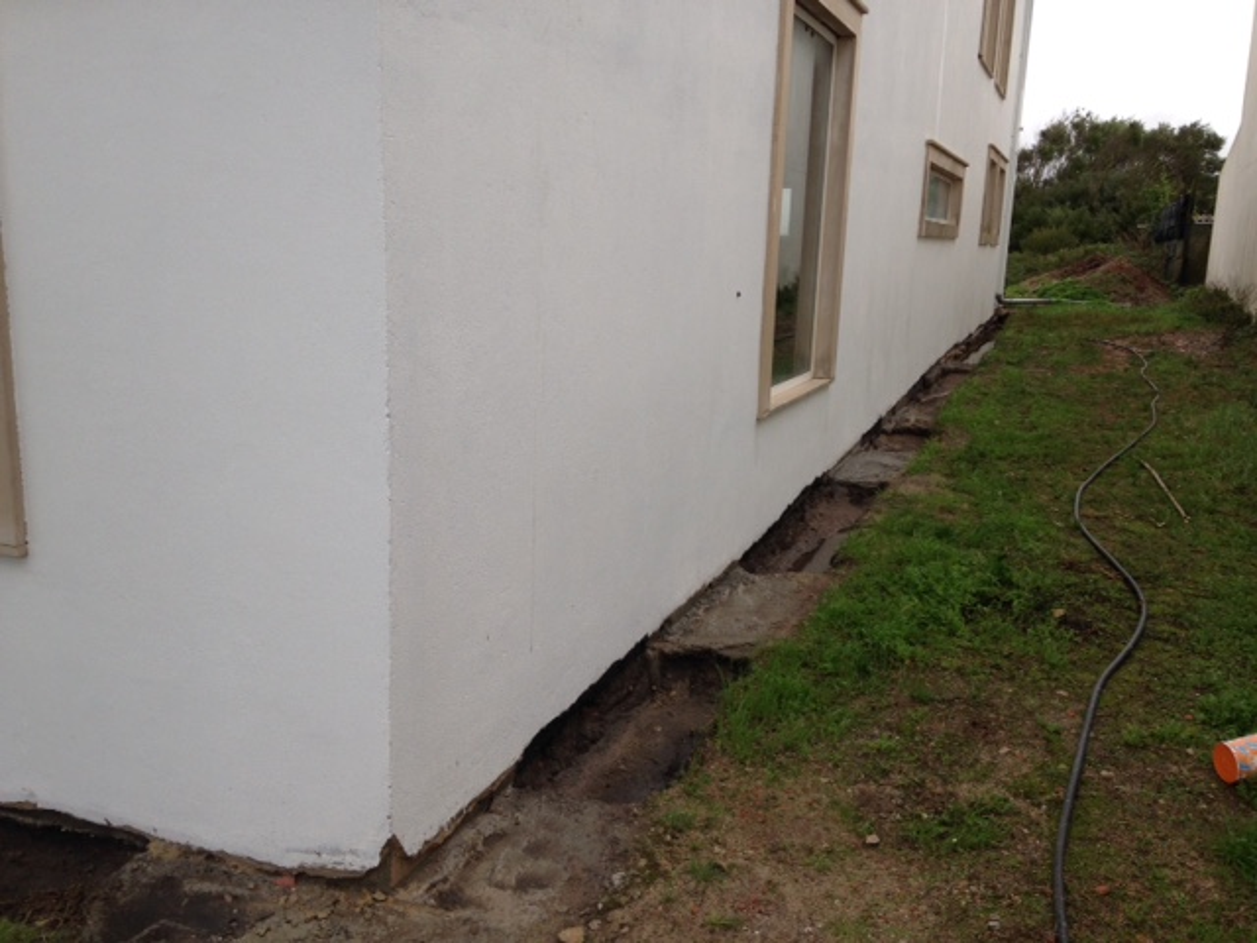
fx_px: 1198
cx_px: 628
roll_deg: -0.9
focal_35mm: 33
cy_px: 472
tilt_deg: -11.5
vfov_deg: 42.9
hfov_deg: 55.4
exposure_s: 1/186
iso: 50
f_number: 2.4
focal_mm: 4.12
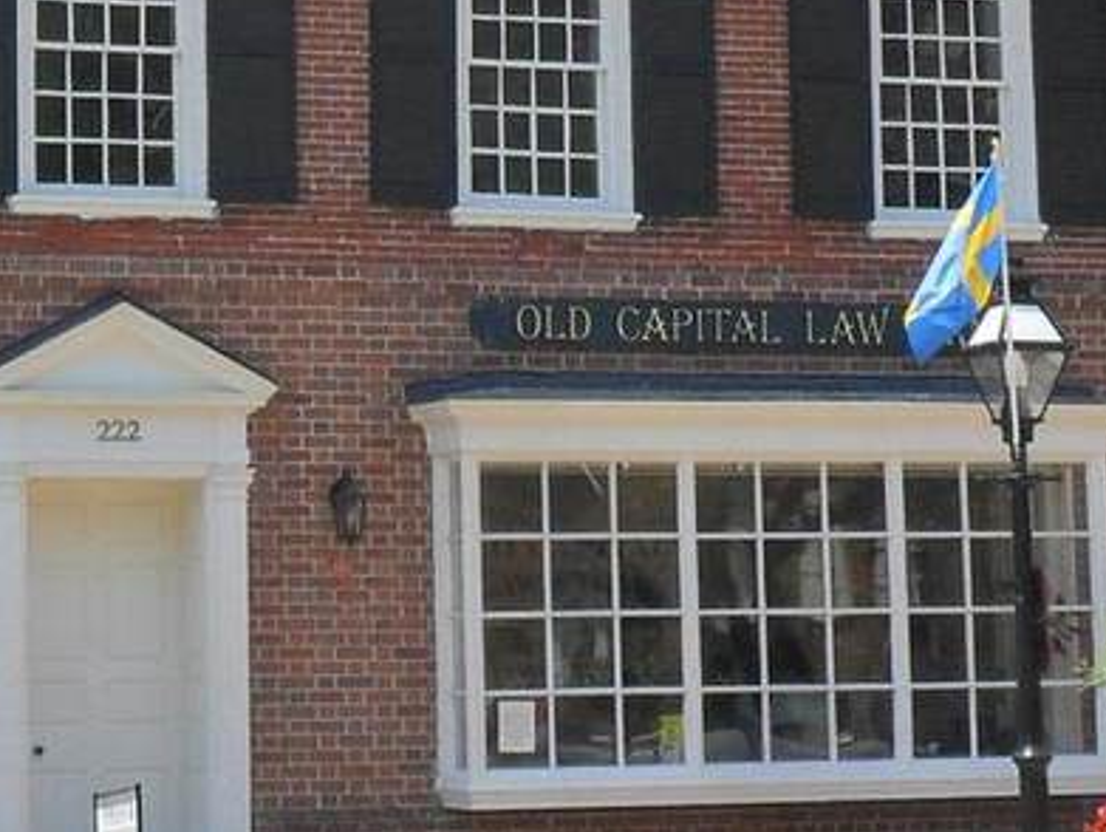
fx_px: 3870
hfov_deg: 16.1
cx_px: 156
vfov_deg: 12.2
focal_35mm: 121
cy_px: 235
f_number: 4
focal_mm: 6.6
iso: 100
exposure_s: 1/500
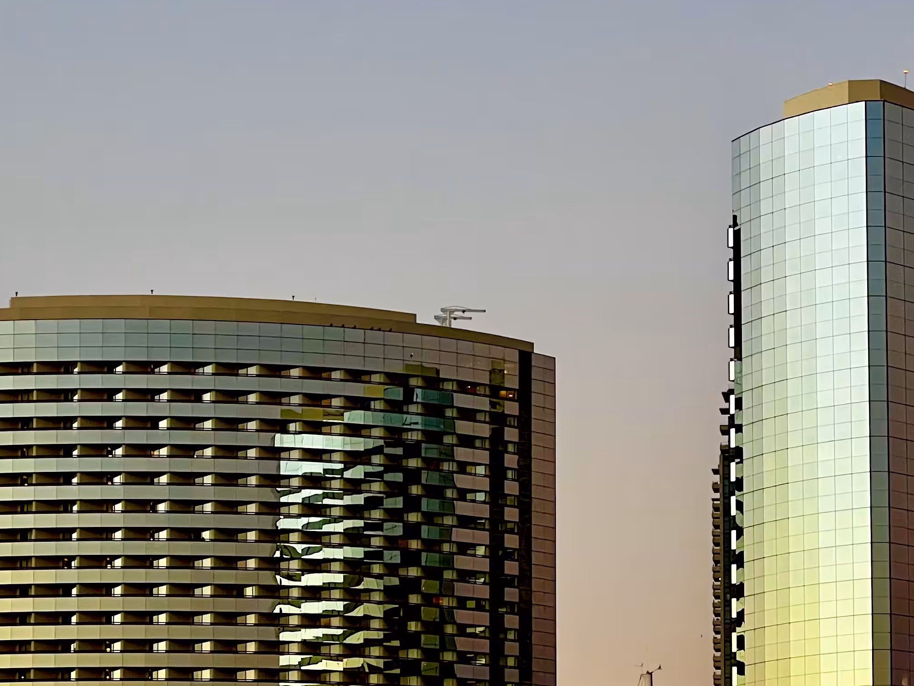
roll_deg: +0.1
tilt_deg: +6.5
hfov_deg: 12.9
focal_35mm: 153
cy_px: 627
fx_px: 4040
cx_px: 636
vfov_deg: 9.7
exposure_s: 1/121
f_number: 2.8
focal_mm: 9
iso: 200
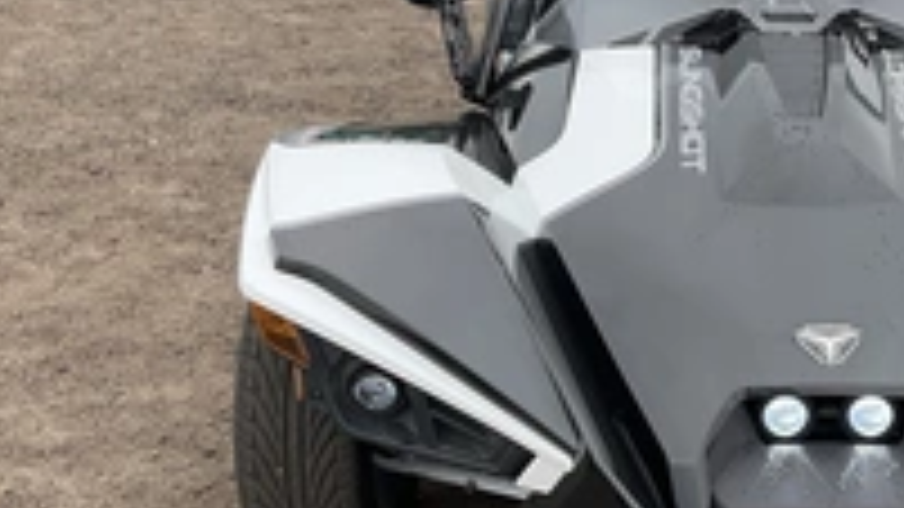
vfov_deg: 19.1
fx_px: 1510
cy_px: 220
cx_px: 774
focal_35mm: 63
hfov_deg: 32.1
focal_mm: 3
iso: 25
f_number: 1.8
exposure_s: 1/196
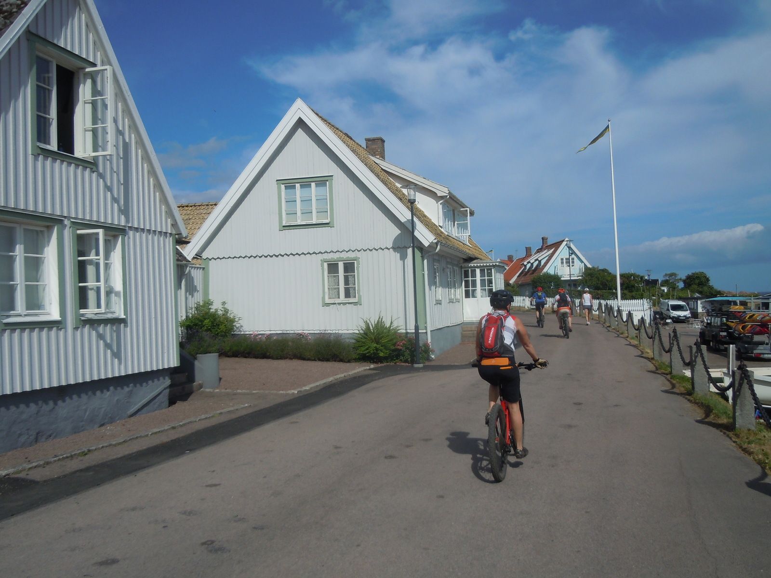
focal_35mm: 30
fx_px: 668
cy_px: 289
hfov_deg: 60.0
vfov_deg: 46.8
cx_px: 386
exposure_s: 1/800
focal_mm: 5.4
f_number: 7
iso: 100
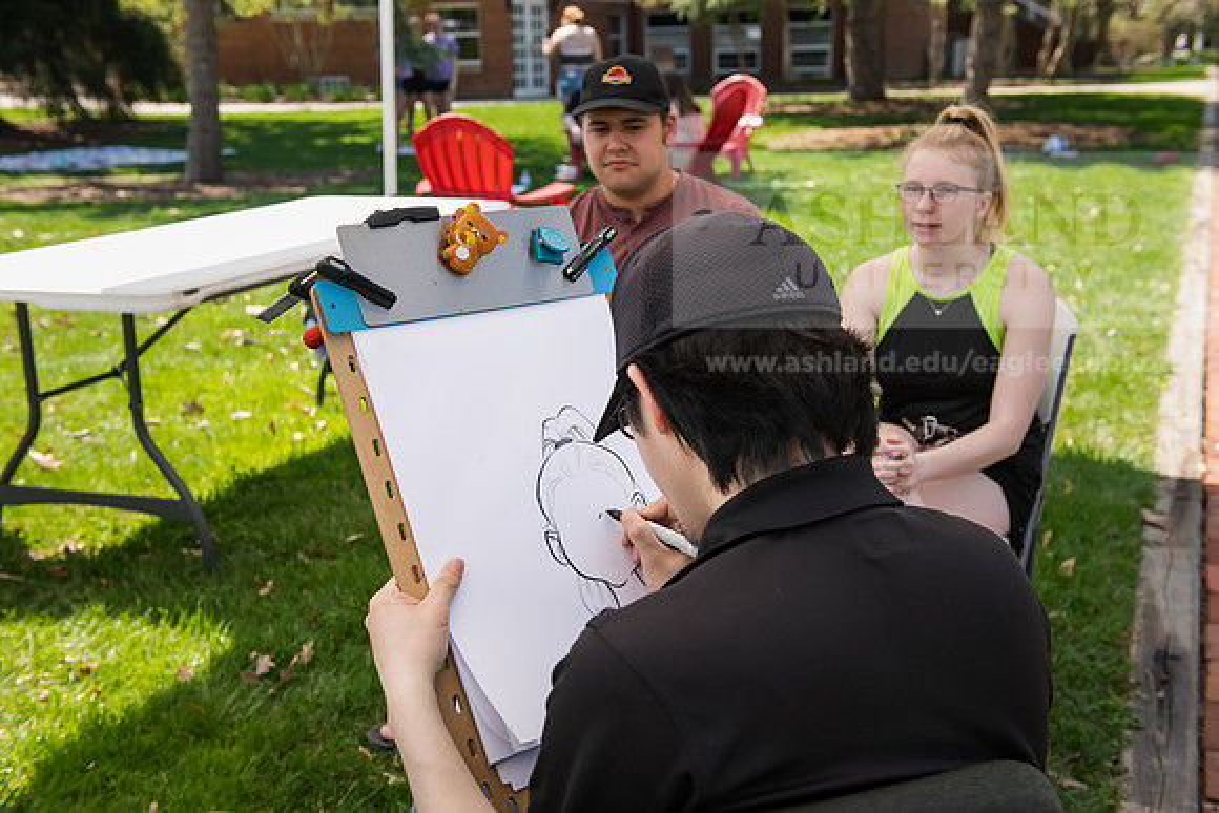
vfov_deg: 30.5
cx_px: 610
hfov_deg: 44.5
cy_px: 406
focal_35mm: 44
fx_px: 1490
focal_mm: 44
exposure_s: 1/400
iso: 320
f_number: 5.6
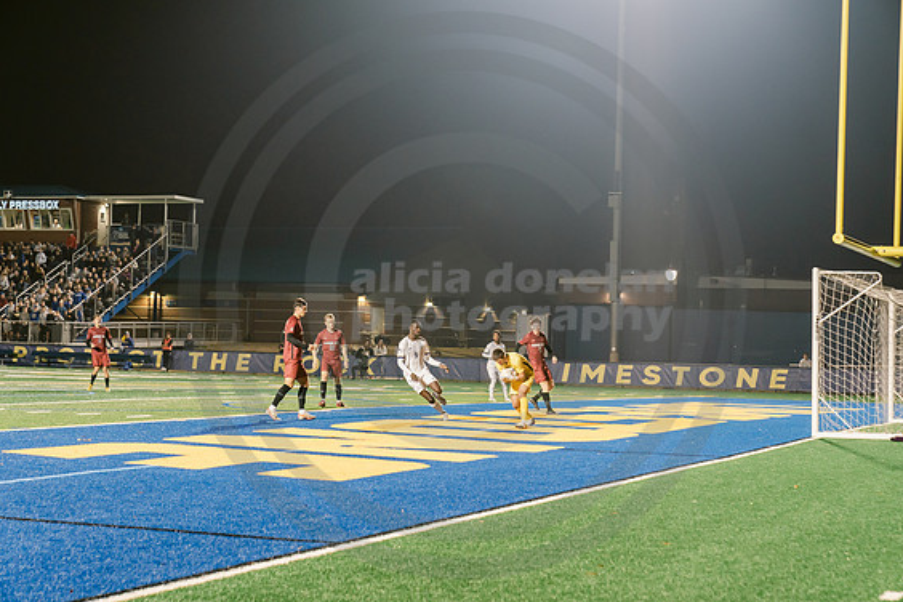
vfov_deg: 18.9
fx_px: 1806
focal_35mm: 72
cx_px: 463
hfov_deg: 28.1
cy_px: 295
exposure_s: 1/160
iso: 2500
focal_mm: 70
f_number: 4
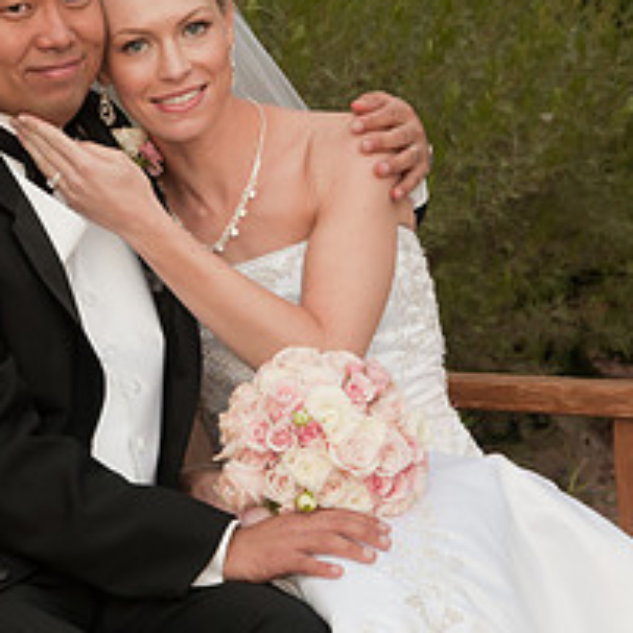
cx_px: 180
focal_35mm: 270
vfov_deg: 6.5
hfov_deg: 6.5
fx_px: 5585
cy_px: 110
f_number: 10
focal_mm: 95
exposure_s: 1/15
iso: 640
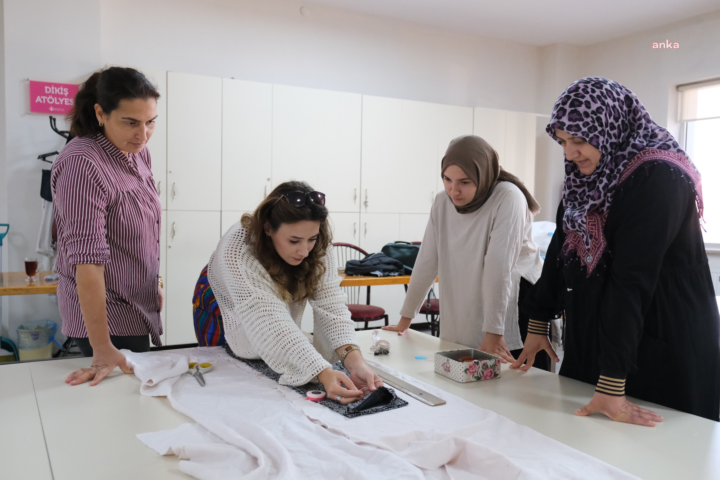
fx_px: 600
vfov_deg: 43.6
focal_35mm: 30
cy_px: 240
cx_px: 360
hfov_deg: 61.9
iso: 6400
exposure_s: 1/400
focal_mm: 20
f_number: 3.2
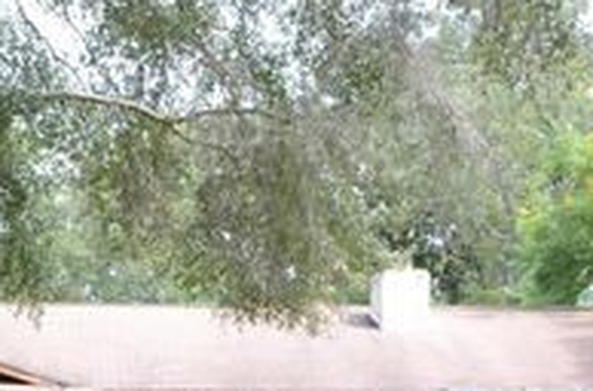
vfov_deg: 14.3
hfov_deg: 21.9
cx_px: 214
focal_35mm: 93
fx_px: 1527
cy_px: 429
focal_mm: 24
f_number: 5.6
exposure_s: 1/125
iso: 220
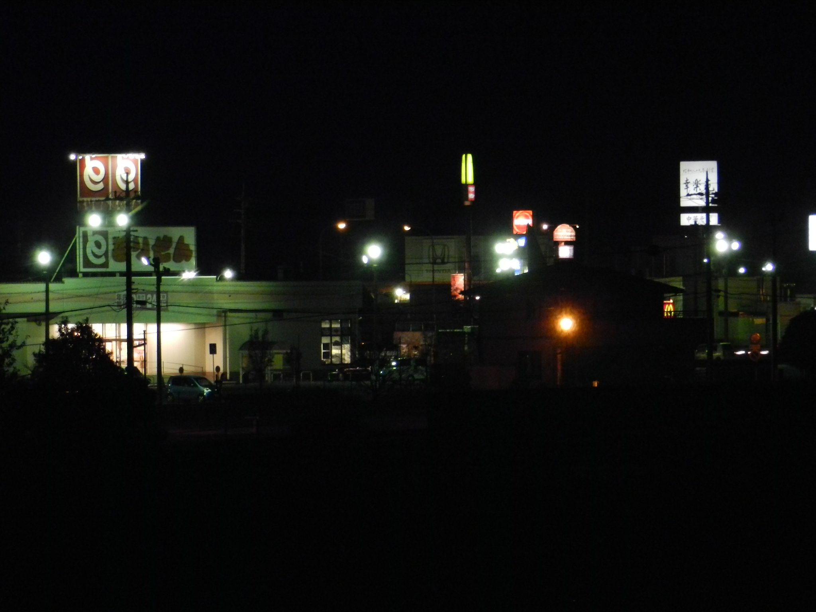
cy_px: 306
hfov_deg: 6.4
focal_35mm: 309
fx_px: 7284
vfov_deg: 4.8
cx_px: 408
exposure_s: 1/30
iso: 560
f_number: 5.4
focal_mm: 55
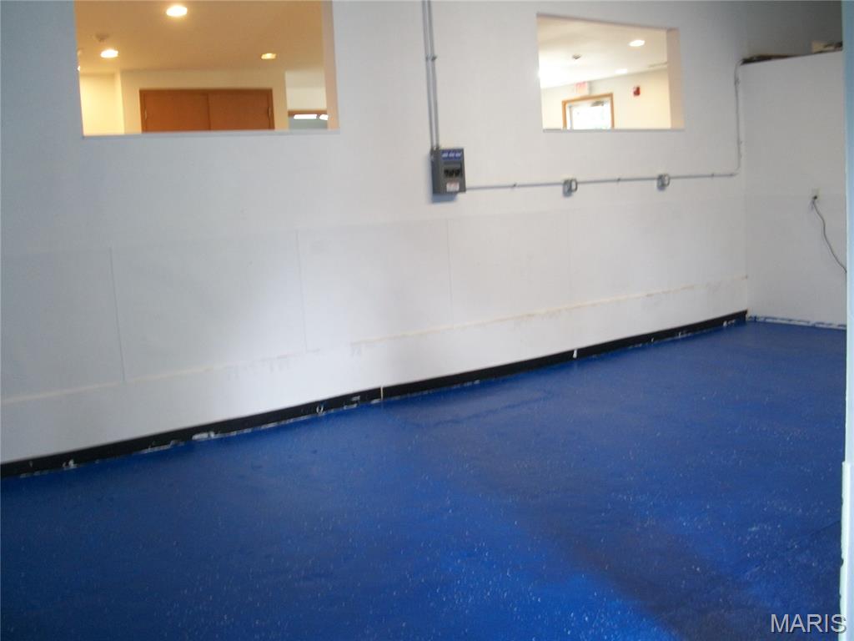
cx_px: 427
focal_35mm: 35
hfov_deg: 52.6
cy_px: 320
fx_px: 863
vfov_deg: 40.7
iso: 160
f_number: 3.1
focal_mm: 6.3
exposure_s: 1/10
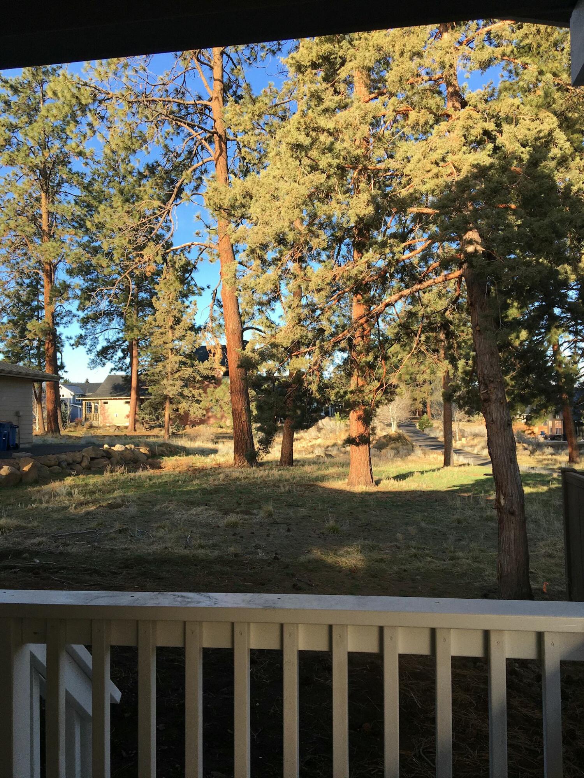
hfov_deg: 48.2
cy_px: 389
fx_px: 652
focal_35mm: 29
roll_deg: +2.8
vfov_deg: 61.7
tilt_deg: +2.4
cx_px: 292
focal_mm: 4.15
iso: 25
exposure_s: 1/475
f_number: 2.2
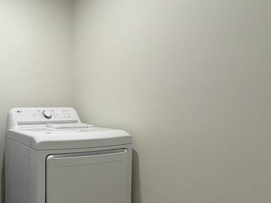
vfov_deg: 49.5
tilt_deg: -3.3
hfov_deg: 53.0
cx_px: 13
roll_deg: -0.1
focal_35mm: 28
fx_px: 219
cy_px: 120
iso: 250
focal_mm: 2.22
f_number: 2.2
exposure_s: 1/120
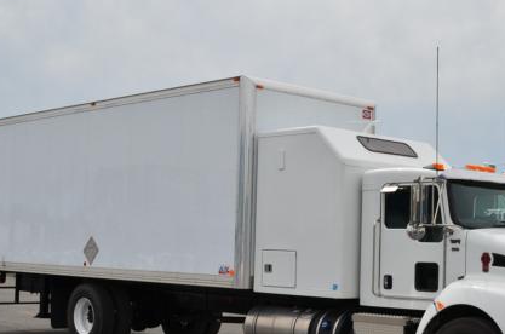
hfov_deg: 30.2
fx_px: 934
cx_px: 297
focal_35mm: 67
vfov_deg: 20.2
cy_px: 217
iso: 200
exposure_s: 1/400
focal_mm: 29
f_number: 11
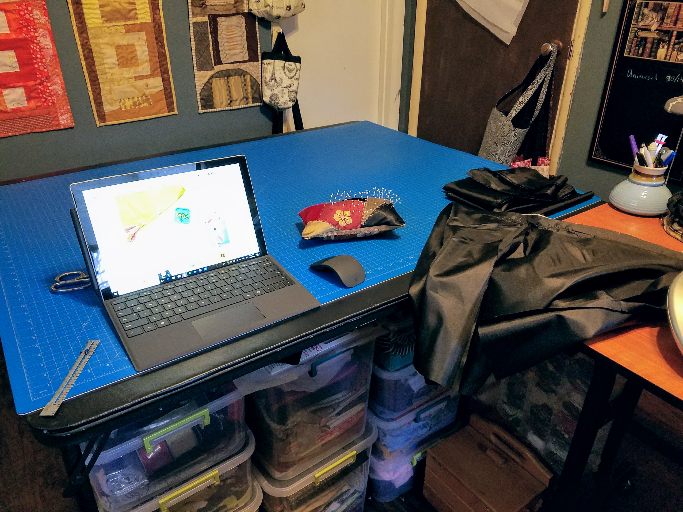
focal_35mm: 26
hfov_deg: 67.3
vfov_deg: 53.1
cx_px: 342
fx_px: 513
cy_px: 256
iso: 200
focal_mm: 4.2
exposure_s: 1/24
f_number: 1.7
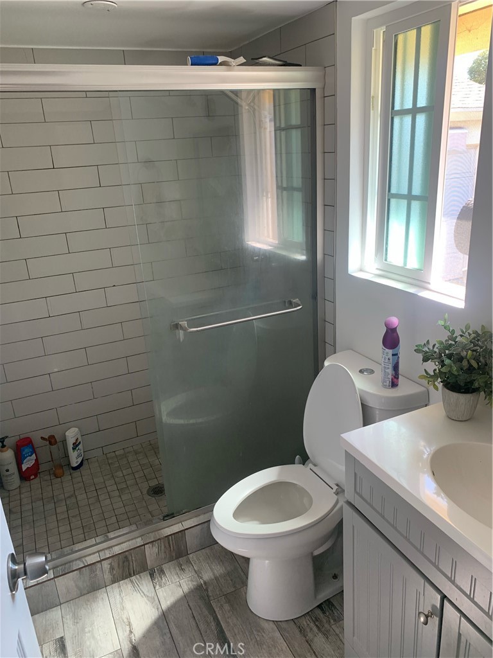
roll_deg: +4.2
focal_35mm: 26
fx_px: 494
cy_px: 329
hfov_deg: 53.1
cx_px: 246
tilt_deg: -16.0
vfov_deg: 67.3
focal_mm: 4.25
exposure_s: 1/120
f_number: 1.8
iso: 100
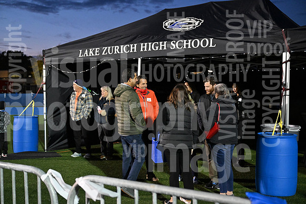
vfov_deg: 28.1
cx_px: 153
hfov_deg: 41.1
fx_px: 408
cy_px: 102
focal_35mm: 48
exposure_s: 1/200
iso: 6400
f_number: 4
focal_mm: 48
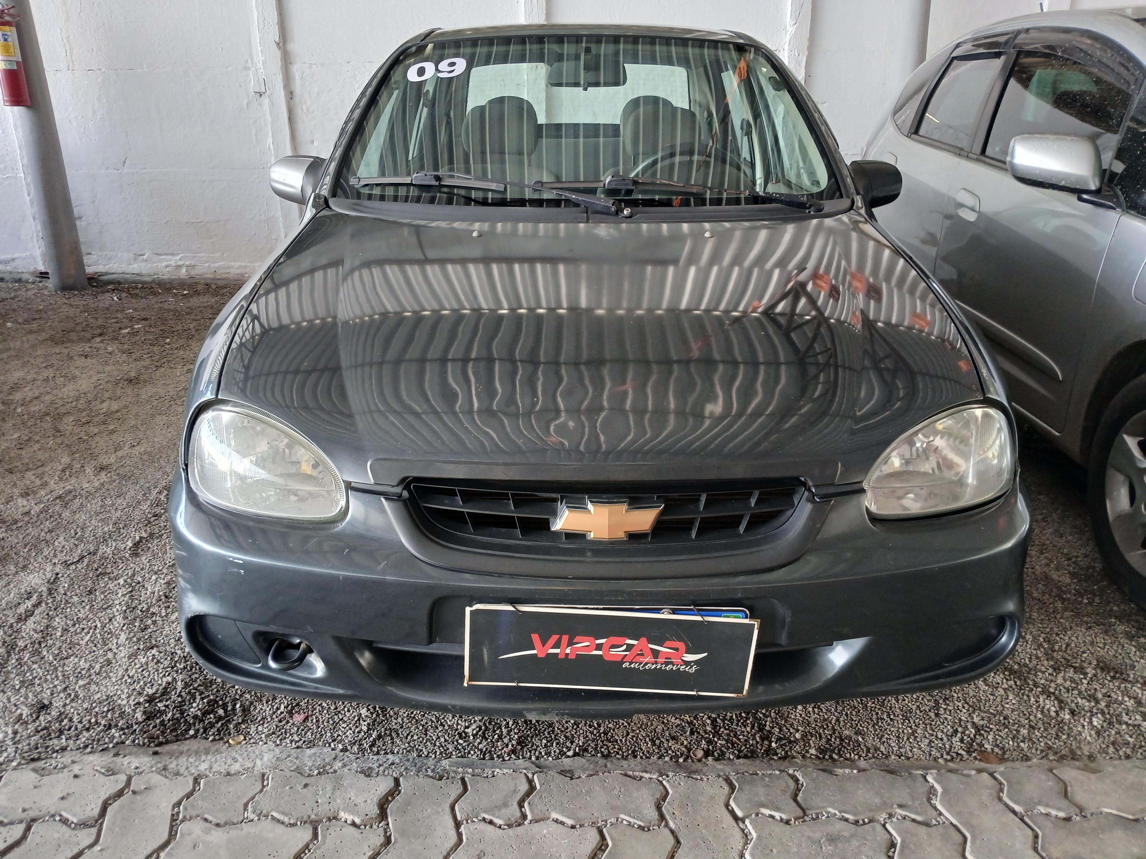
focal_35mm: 26
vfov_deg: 53.1
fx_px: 861
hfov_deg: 67.3
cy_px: 430
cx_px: 573
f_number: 1.8
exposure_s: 1/60
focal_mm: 3.98
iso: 200
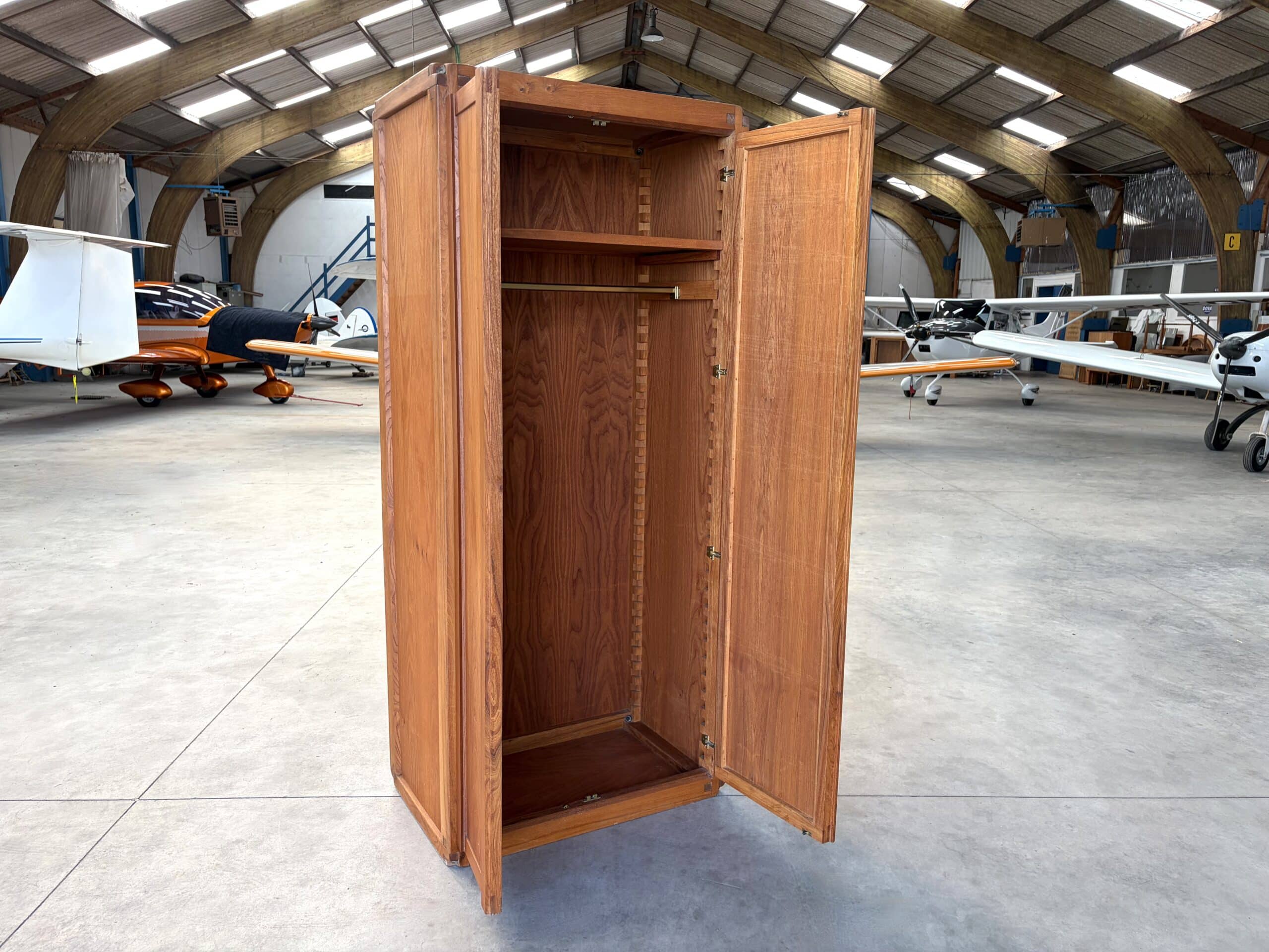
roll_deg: -0.3
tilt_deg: -9.2
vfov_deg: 53.1
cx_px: 634
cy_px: 476
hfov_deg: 67.3
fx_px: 953
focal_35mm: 26
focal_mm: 5.96
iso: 50
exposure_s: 1/167
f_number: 1.6
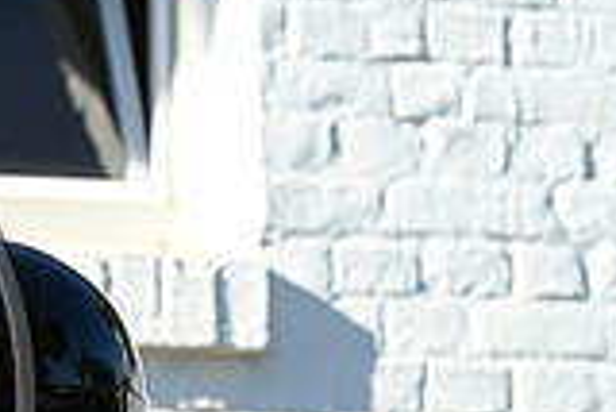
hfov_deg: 7.3
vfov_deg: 5.0
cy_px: 348
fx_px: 4710
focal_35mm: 275
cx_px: -404
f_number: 5.6
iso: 720
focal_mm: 76
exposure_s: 1/1600
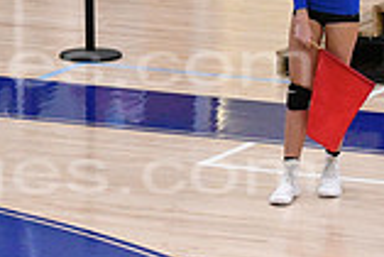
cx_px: -237
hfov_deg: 4.1
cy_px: 16
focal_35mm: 498
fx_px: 5317
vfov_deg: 2.8
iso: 6400
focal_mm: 90
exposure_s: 1/1000
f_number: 3.2
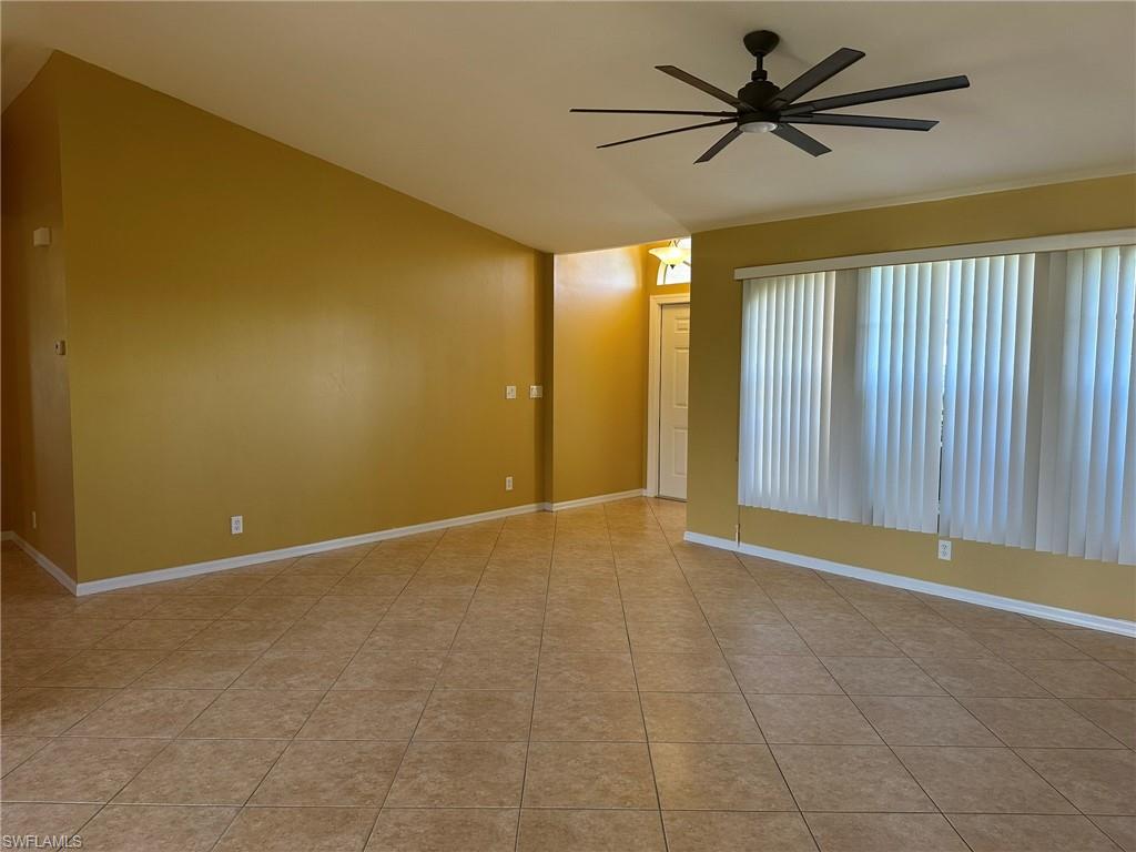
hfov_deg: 71.6
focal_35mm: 24
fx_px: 788
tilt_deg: -5.5
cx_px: 568
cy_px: 426
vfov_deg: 56.8
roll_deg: -0.4
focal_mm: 6.86
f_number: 1.78
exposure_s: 1/120
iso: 160
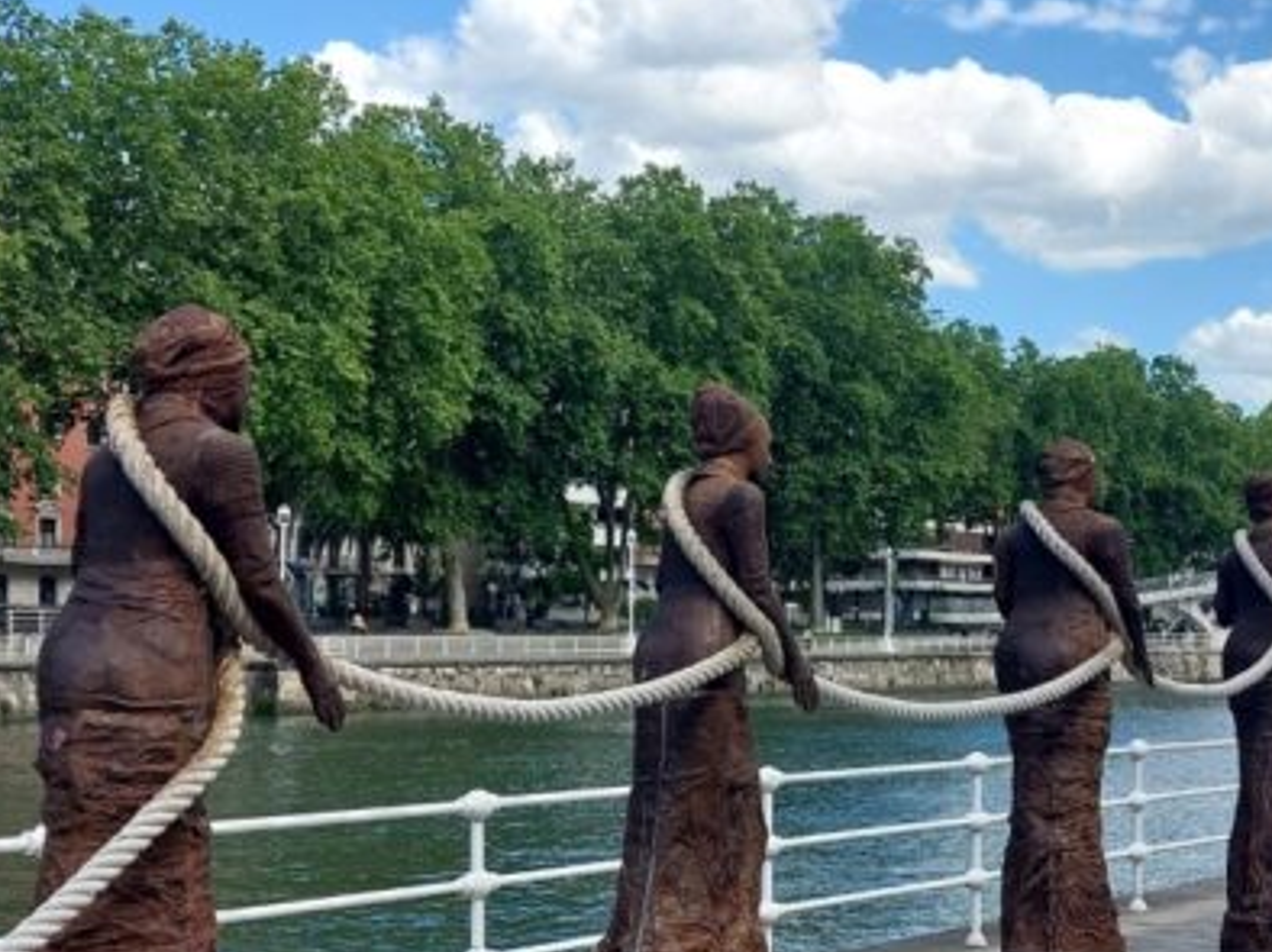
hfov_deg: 29.7
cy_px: 658
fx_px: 2387
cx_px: 836
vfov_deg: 22.4
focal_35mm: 65
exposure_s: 1/535
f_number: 1.8
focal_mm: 5.23
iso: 25
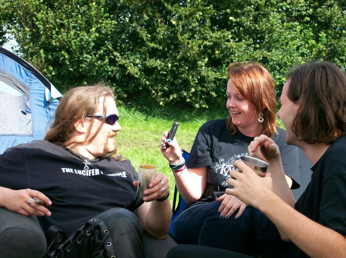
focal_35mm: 70
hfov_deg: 27.8
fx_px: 699
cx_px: 173
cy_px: 129
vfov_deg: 21.0
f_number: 3.8
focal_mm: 11.6
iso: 80
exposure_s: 1/339
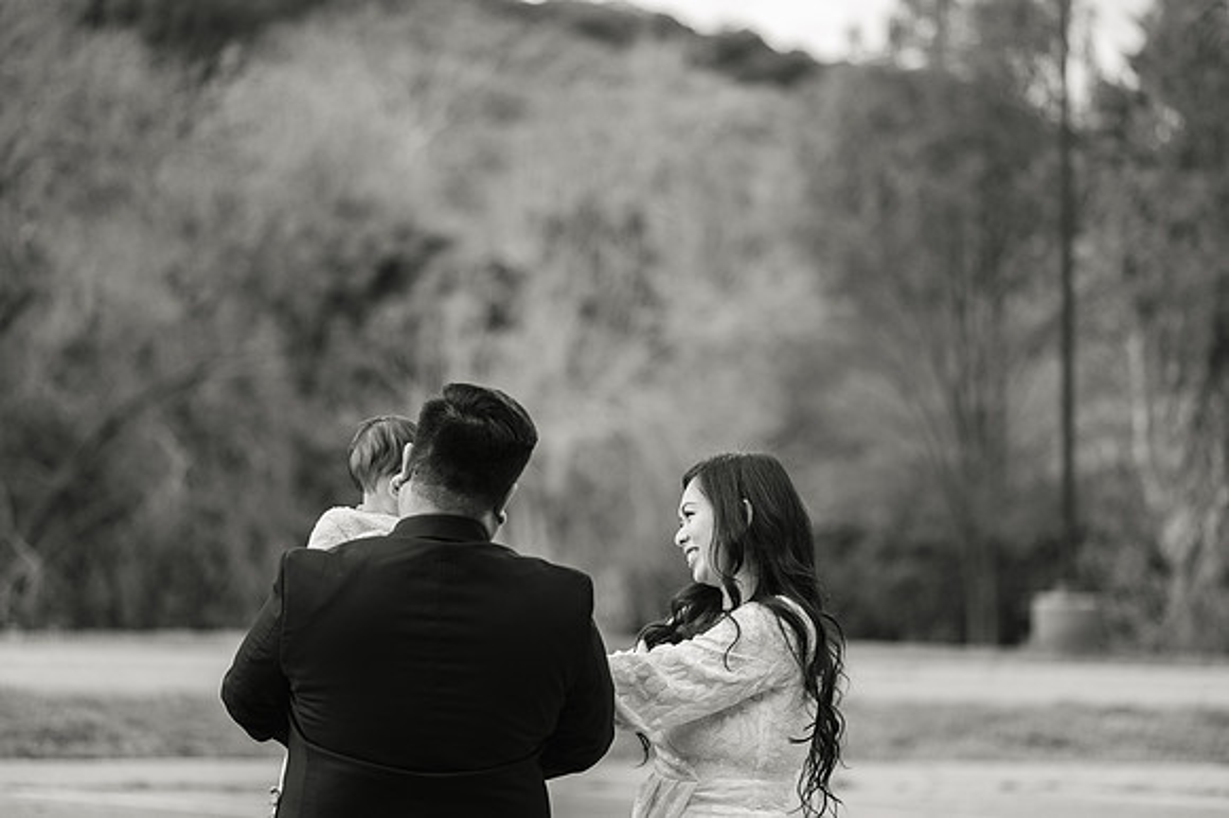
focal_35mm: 85
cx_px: 614
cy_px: 409
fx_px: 2900
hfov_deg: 23.9
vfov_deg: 16.1
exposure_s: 1/3200
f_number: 2
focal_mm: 85
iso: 400
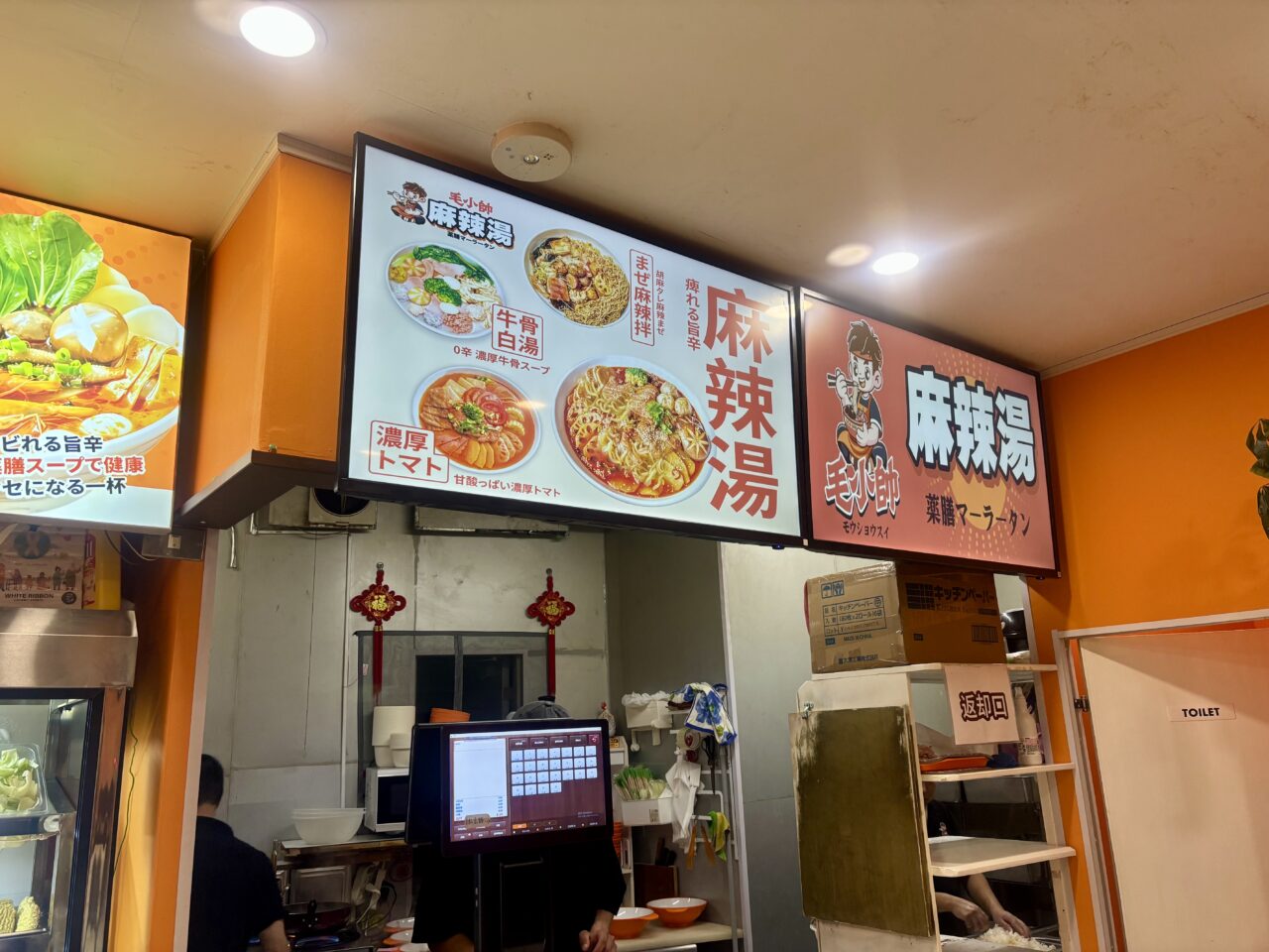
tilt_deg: +14.3
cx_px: 634
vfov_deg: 53.1
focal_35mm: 26
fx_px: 953
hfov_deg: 67.3
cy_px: 476
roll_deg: +2.4
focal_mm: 5.96
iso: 125
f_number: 1.6
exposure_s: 1/120
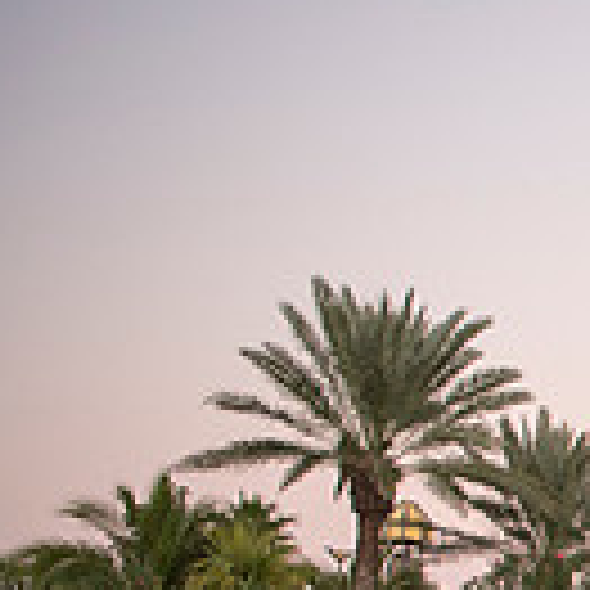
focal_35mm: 90
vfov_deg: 18.5
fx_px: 1735
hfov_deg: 14.9
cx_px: 1252
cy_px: 673
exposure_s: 1/400
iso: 2000
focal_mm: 24
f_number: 3.2
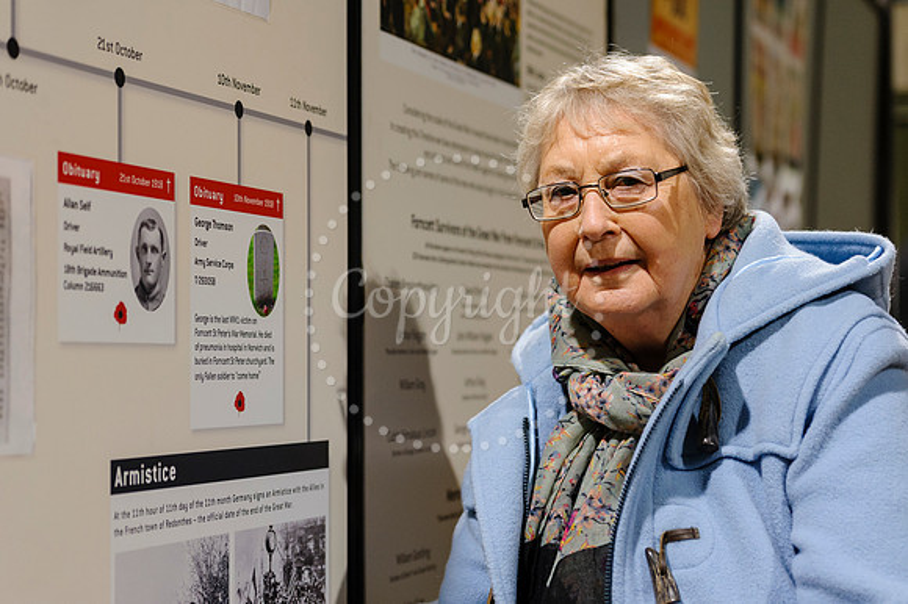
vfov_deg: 18.7
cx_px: 454
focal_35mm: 73
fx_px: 1831
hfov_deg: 27.9
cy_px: 302
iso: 1600
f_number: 4
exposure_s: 1/100
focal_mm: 70
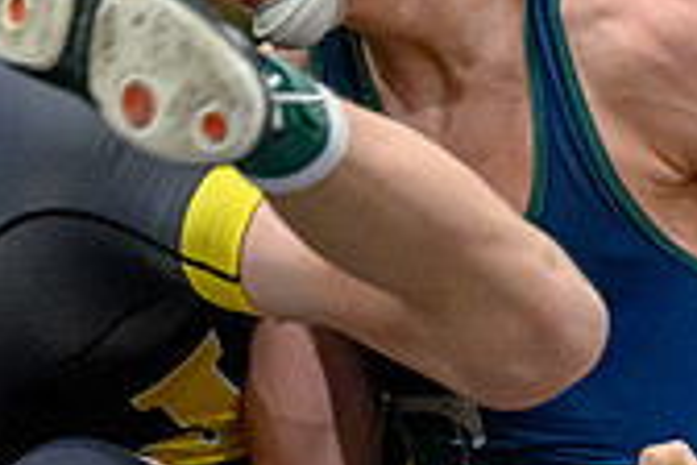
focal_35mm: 546
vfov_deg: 2.5
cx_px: 79
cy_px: 299
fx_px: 10570
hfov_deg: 3.8
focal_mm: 125
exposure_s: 1/800
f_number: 2.8
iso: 10000
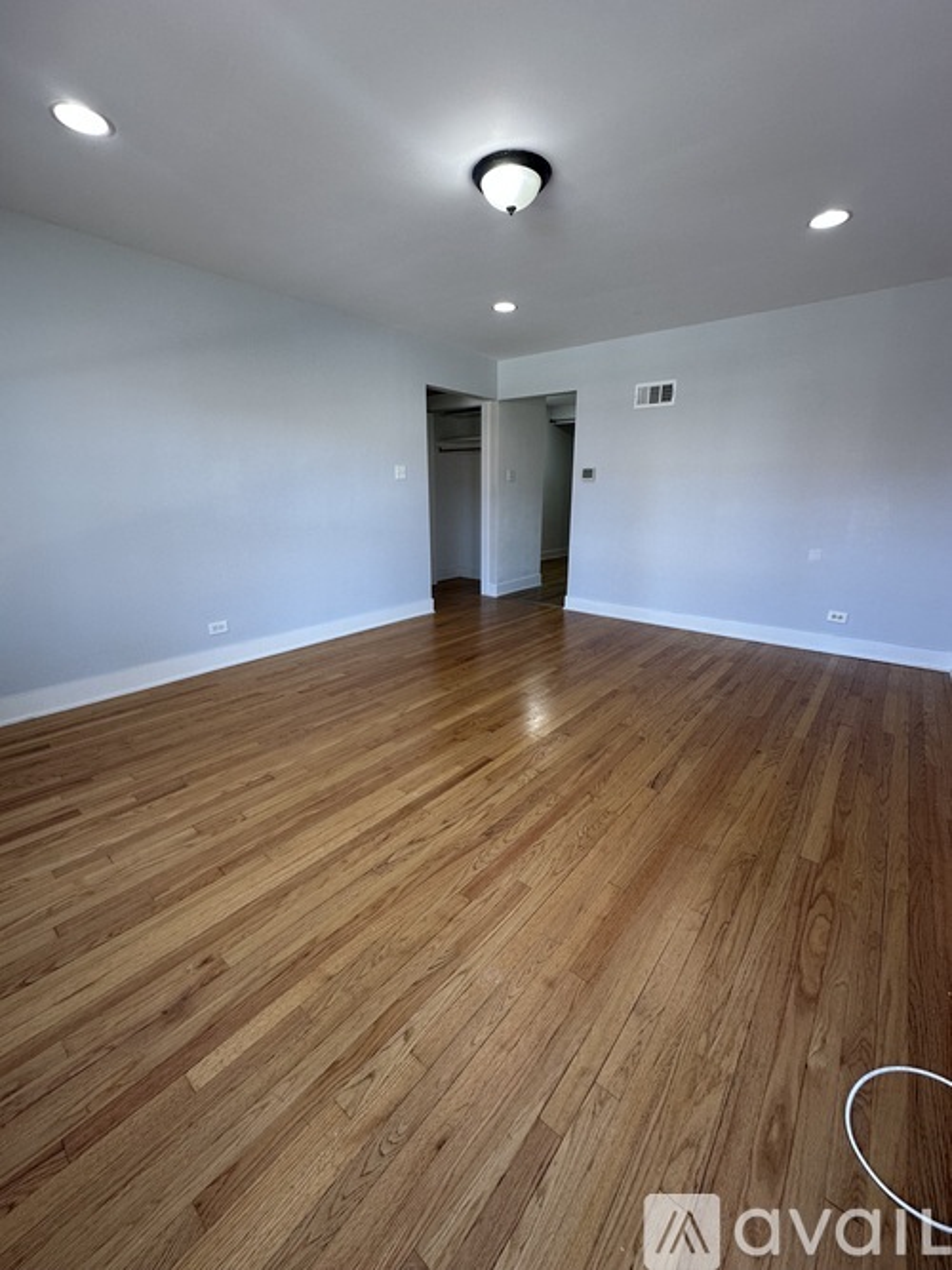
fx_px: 514
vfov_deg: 102.1
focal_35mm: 14
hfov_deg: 85.7
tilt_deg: -15.9
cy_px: 635
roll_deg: -0.5
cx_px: 476
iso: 125
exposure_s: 1/120
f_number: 2.2
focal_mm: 2.22
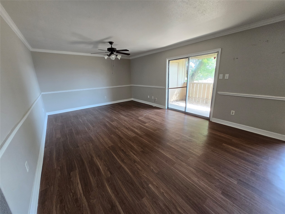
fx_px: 107
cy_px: 107
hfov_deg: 106.2
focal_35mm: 13
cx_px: 142
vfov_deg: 89.9
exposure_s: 1/100
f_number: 2.2
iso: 200
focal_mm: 1.7
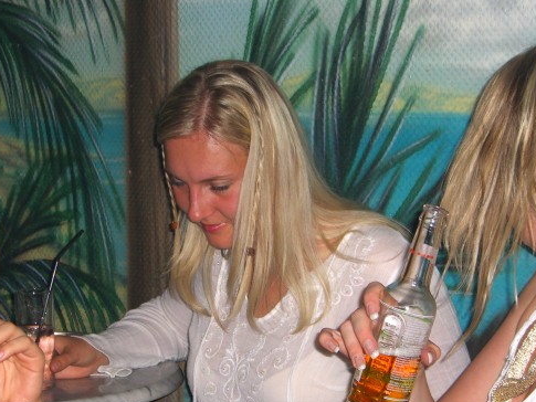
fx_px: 1456
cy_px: 269
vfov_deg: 15.7
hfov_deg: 20.9
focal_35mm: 94
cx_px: 273
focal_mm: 11.8
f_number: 3.6
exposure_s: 1/60
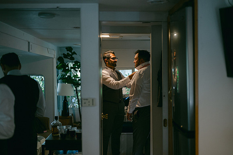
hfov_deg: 38.0
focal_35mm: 52
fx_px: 338
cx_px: 116
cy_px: 78
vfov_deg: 25.8
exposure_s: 1/125
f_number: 1.8
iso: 400
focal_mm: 50
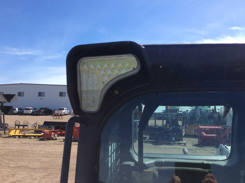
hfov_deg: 56.9
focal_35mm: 32
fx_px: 226
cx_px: 122
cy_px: 92
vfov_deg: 44.1
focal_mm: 3.3
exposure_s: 1/1395
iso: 32
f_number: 2.4
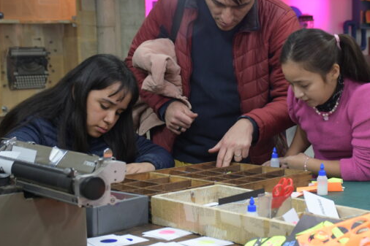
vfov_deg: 17.3
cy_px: 115
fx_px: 812
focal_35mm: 79
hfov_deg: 25.5
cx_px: 250
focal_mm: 35
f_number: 4.2
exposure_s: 1/50
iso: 800
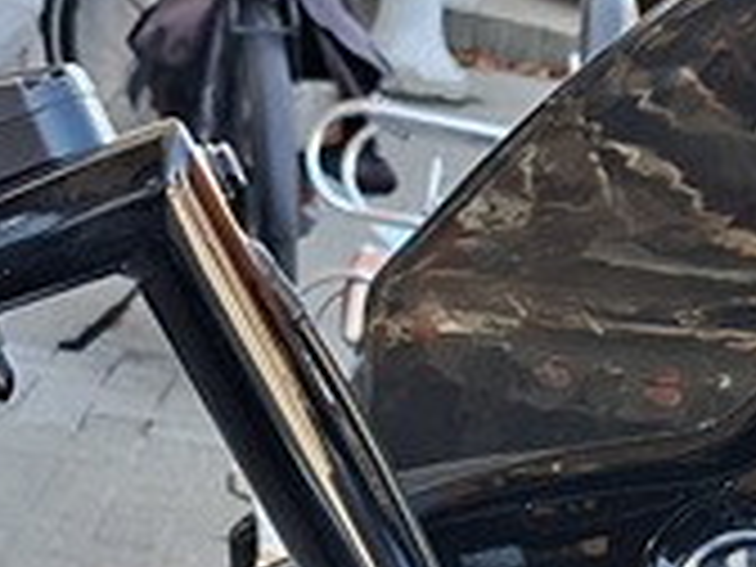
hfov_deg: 14.1
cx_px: 828
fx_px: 2992
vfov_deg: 10.2
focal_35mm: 137
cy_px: 1008
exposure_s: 1/192
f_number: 1.8
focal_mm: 5.54
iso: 50
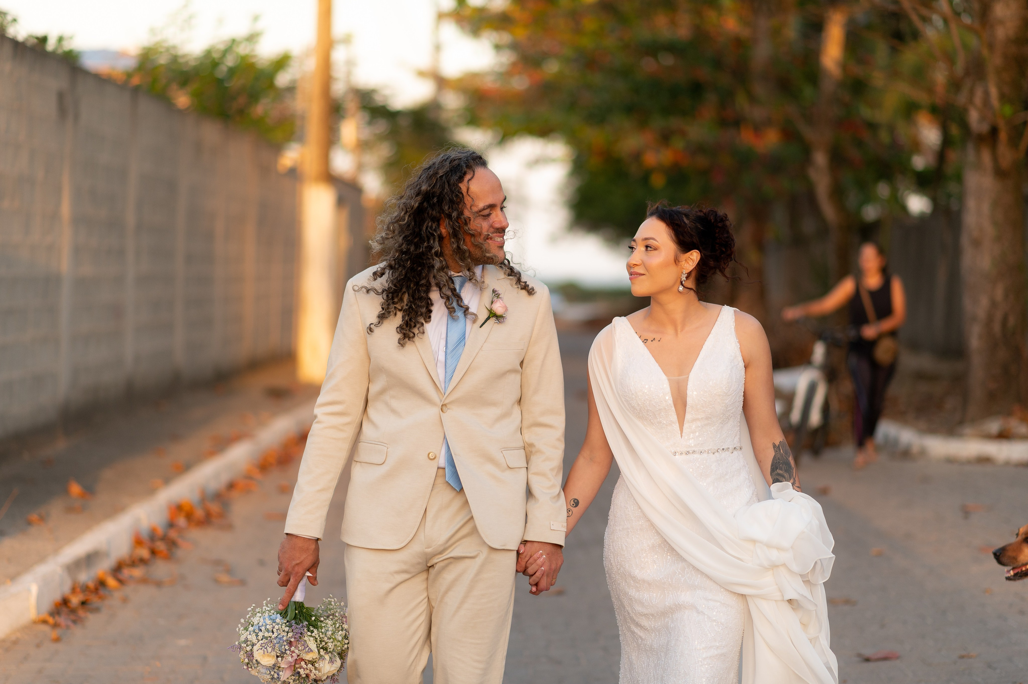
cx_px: 514
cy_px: 342
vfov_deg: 16.0
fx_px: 2425
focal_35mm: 85
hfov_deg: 23.9
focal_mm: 85
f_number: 2
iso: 500
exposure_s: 1/1250
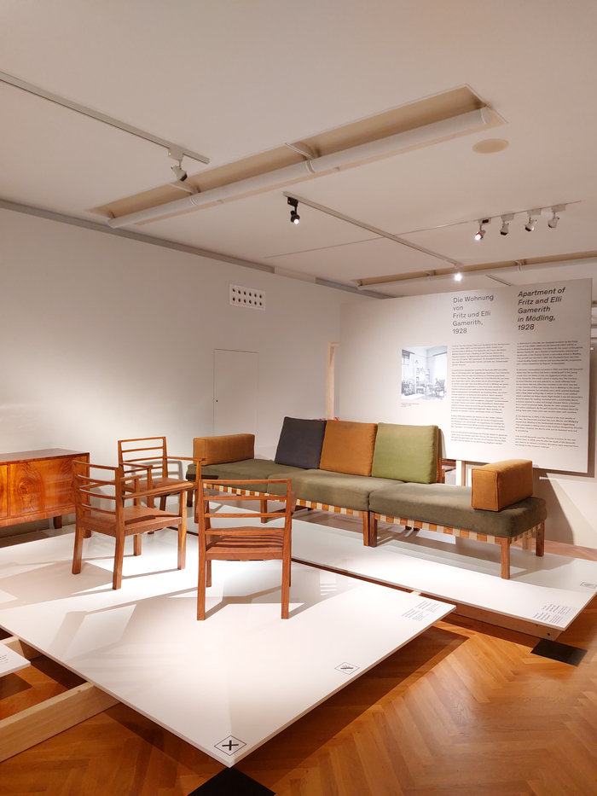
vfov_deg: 71.6
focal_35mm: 24
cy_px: 398
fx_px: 552
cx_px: 298
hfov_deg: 56.8
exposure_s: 1/33
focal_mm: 5.23
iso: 500
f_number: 1.8
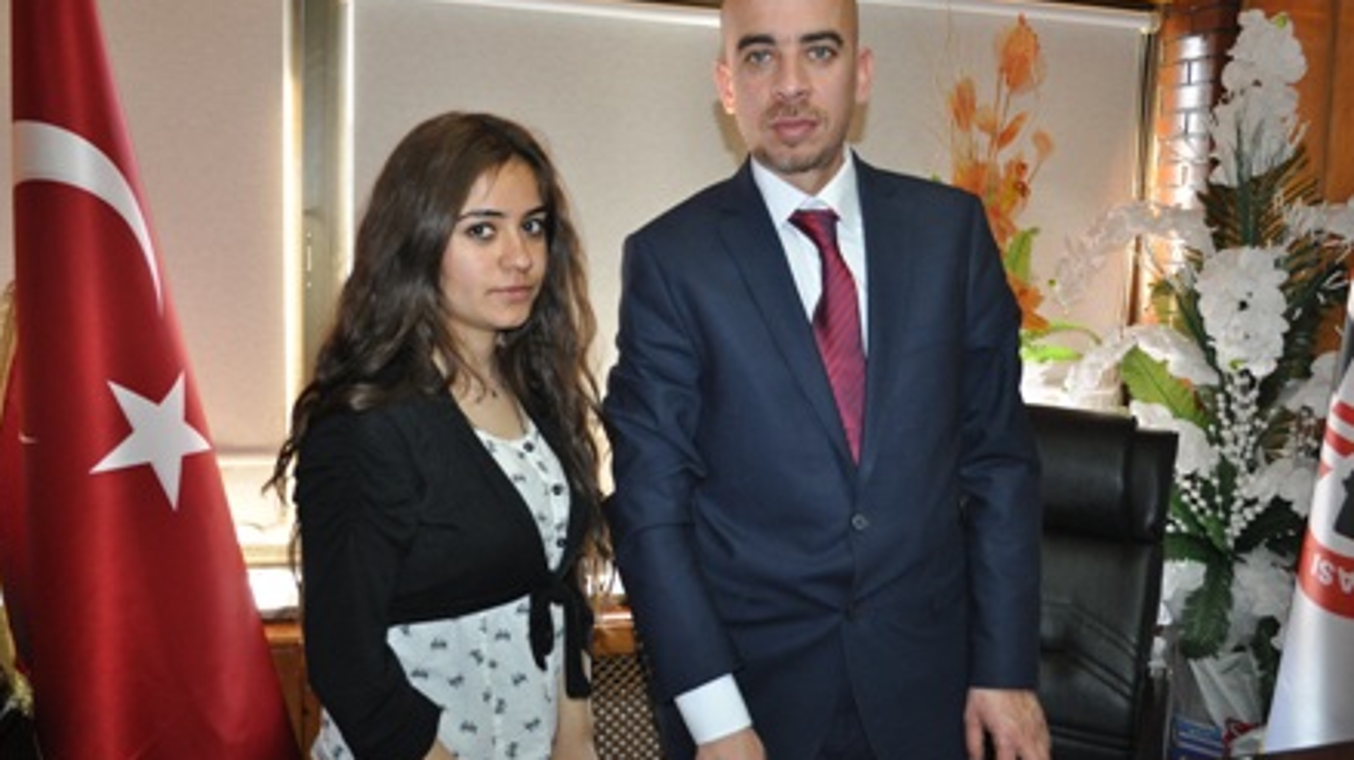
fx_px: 1148
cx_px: 680
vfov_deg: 36.6
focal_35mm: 32
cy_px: 345
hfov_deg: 61.0
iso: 800
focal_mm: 20
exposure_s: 1/60
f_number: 3.8
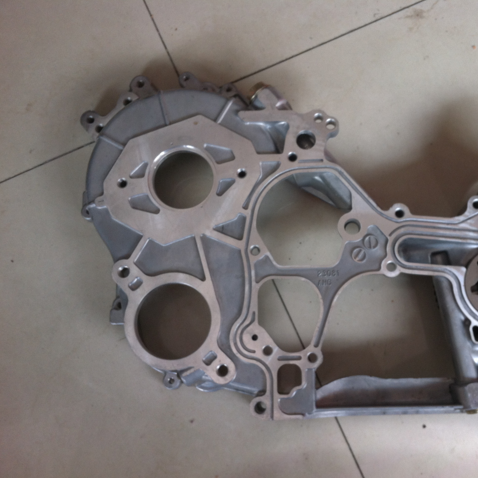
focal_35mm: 42
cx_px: 314
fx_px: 656
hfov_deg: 39.6
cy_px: 238
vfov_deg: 40.0
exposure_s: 1/17
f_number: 2.8
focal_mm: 3.85
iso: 80
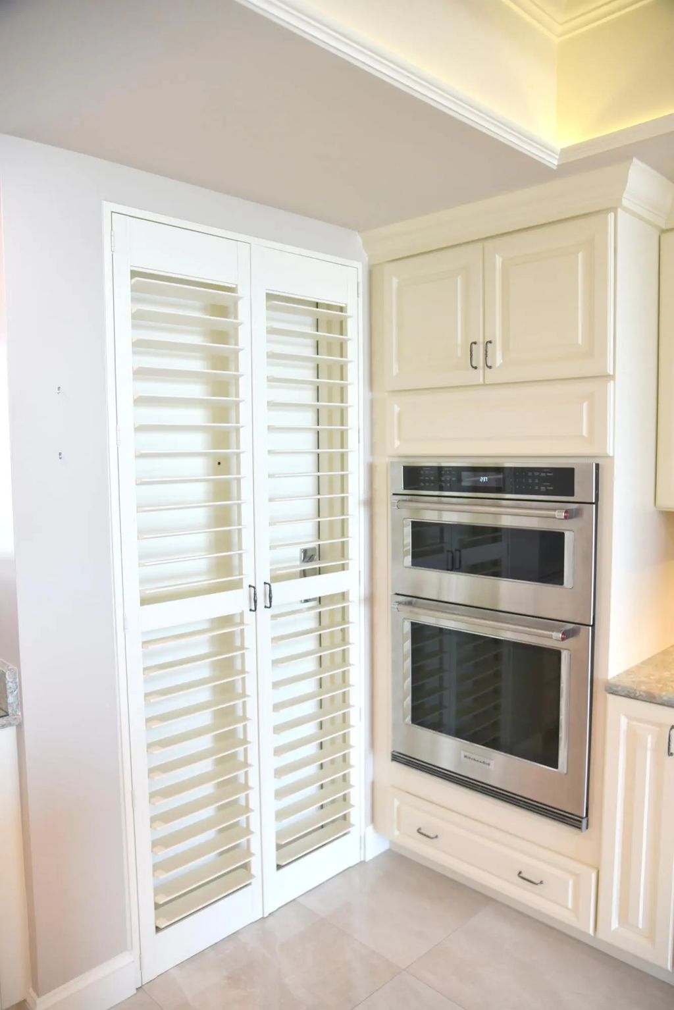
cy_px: 505
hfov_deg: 53.2
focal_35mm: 24
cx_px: 337
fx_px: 673
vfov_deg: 73.7
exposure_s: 1/60
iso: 400
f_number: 4
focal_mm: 24
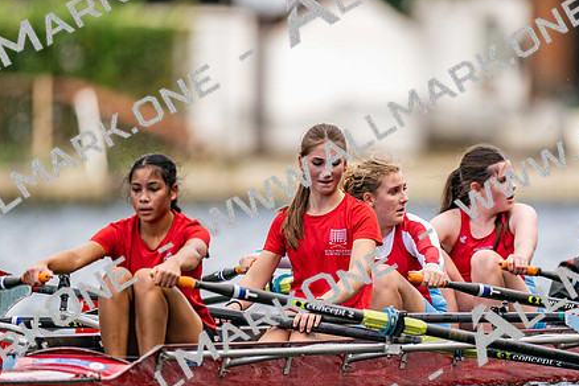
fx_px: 12785
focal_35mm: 795
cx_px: 358
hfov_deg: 2.6
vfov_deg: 1.7
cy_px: 241
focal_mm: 600
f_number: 4
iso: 500
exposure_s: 1/2500
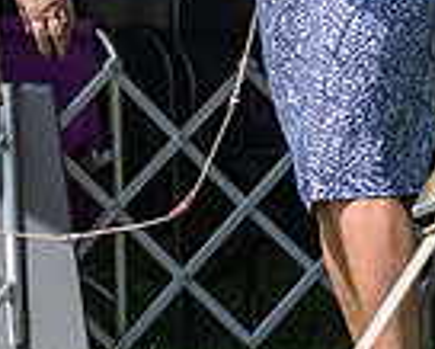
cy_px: -70
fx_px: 12007
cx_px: -261
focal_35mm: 932
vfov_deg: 1.7
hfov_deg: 2.1
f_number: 4.5
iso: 100
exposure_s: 1/1000
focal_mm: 200
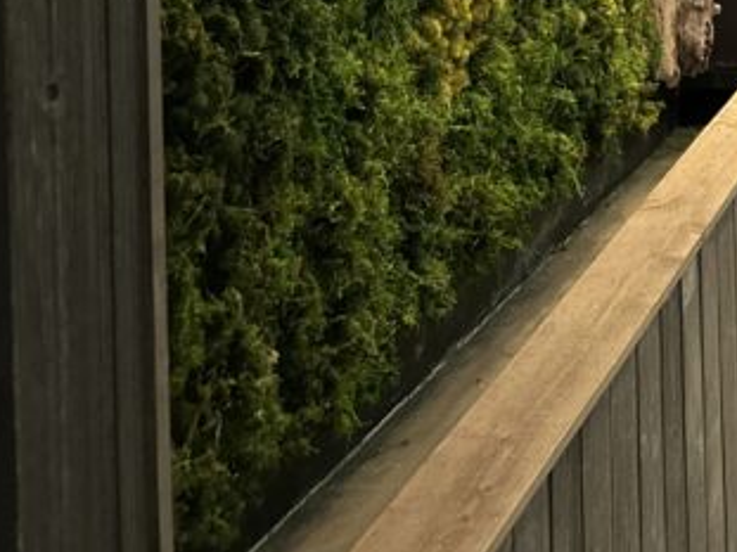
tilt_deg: -2.9
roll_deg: +0.2
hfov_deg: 20.7
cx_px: 1140
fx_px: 1681
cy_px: -282
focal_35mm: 79
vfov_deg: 16.9
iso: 400
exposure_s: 1/60
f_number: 1.78
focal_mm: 6.86
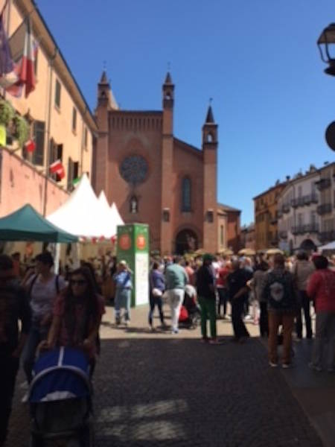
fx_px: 374
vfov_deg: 61.7
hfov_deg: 48.2
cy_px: 224
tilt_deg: +6.4
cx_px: 168
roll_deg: -0.2
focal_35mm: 29
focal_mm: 4.15
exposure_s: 1/1166
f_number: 2.2
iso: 25
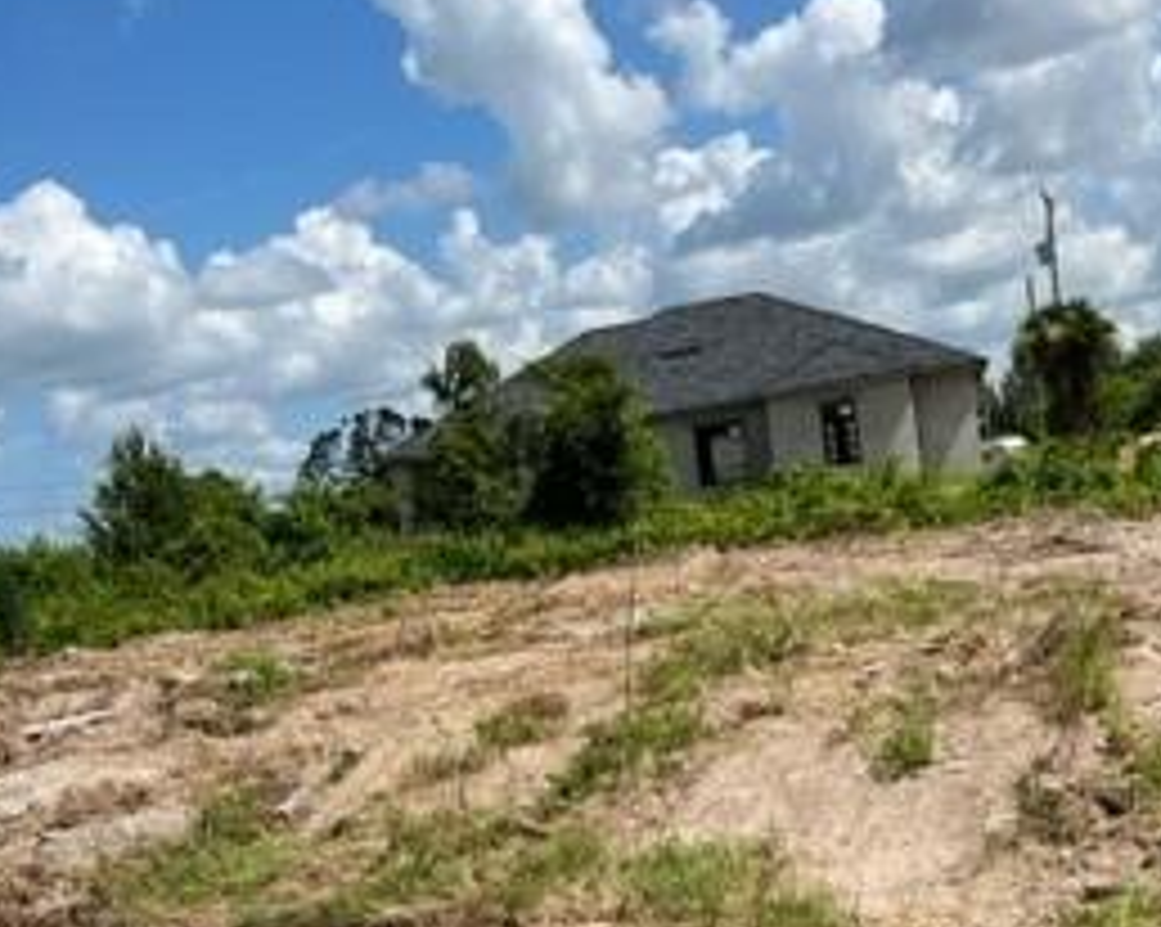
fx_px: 2163
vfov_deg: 22.4
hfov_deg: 30.0
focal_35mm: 63
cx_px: 544
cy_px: 1098
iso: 50
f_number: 1.6
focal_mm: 5.1
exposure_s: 1/4310
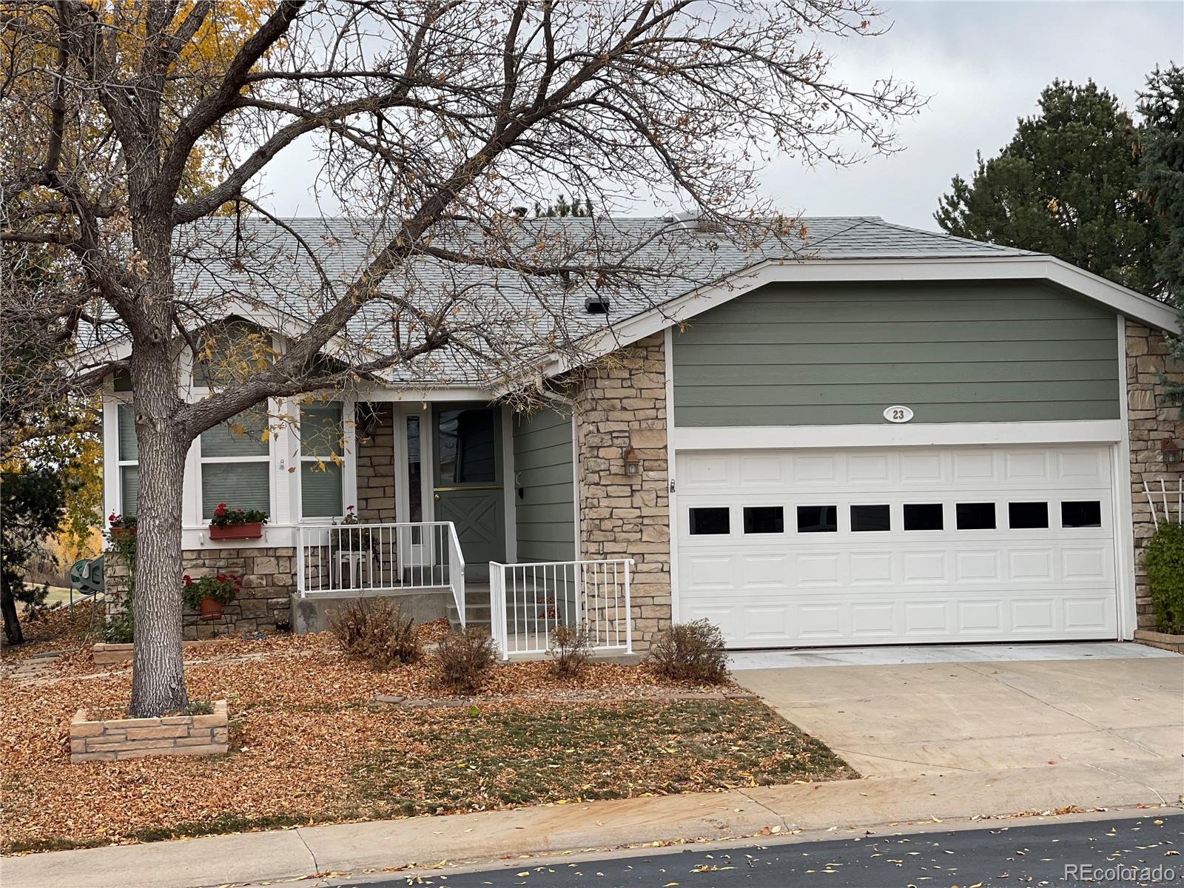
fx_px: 2189
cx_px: 592
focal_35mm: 64
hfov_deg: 30.3
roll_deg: +2.0
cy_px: 444
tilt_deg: +2.4
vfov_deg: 22.9
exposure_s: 1/274
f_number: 2.2
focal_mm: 7.5
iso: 20
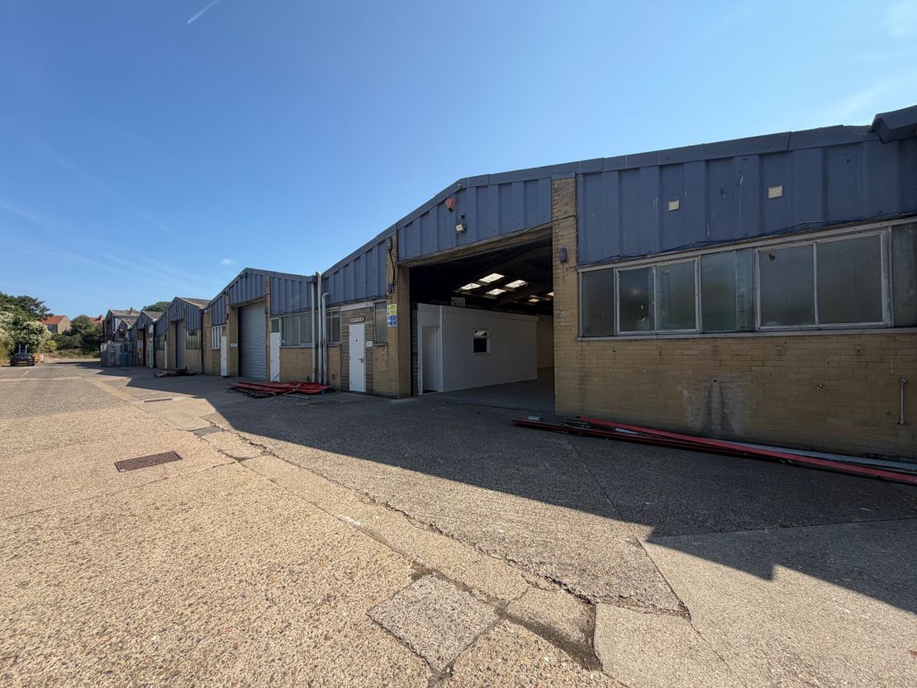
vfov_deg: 85.7
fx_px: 371
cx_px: 458
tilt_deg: +1.7
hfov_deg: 102.1
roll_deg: +0.7
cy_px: 344
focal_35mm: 14
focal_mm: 2.22
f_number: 2.2
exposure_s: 1/770
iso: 25
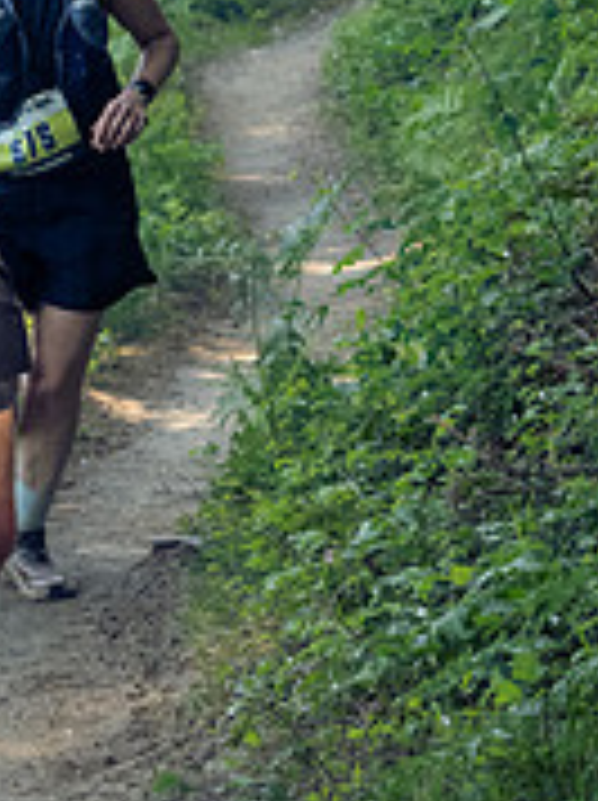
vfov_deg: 9.8
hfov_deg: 7.3
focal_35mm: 202
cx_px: -61
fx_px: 4664
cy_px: 328
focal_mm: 40
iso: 2500
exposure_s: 1/1000
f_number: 2.8
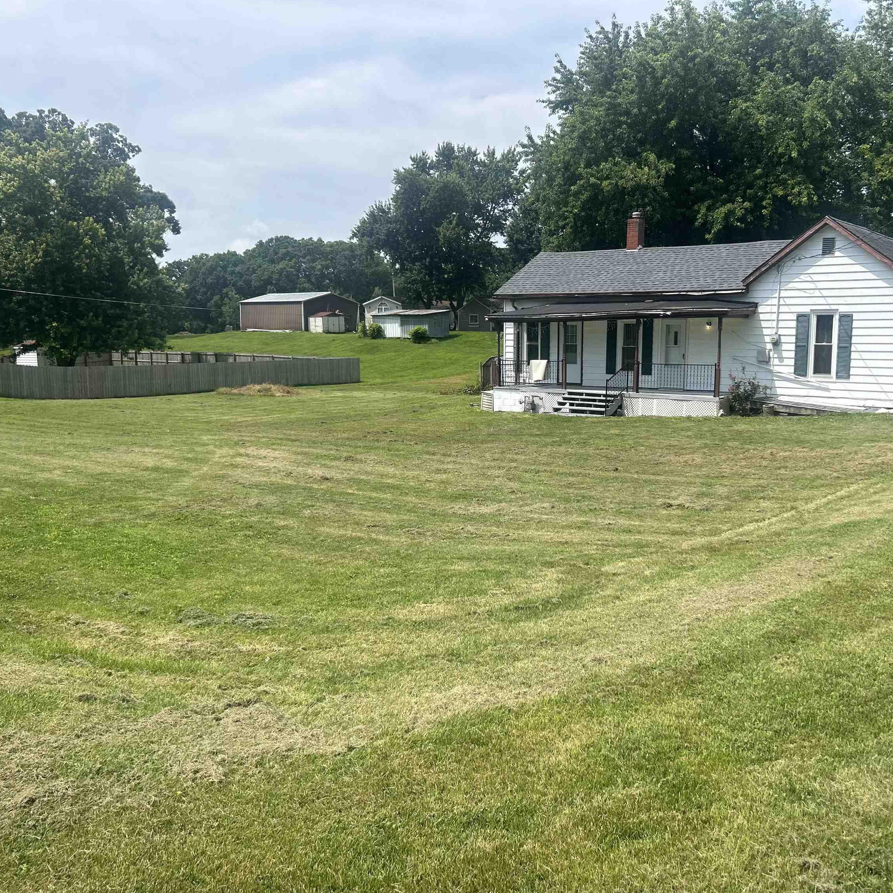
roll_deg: +0.7
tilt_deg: -7.0
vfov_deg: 52.5
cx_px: 518
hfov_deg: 52.3
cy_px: 447
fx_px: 905
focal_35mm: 31
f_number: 1.5
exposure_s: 1/3831
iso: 50
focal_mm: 5.7
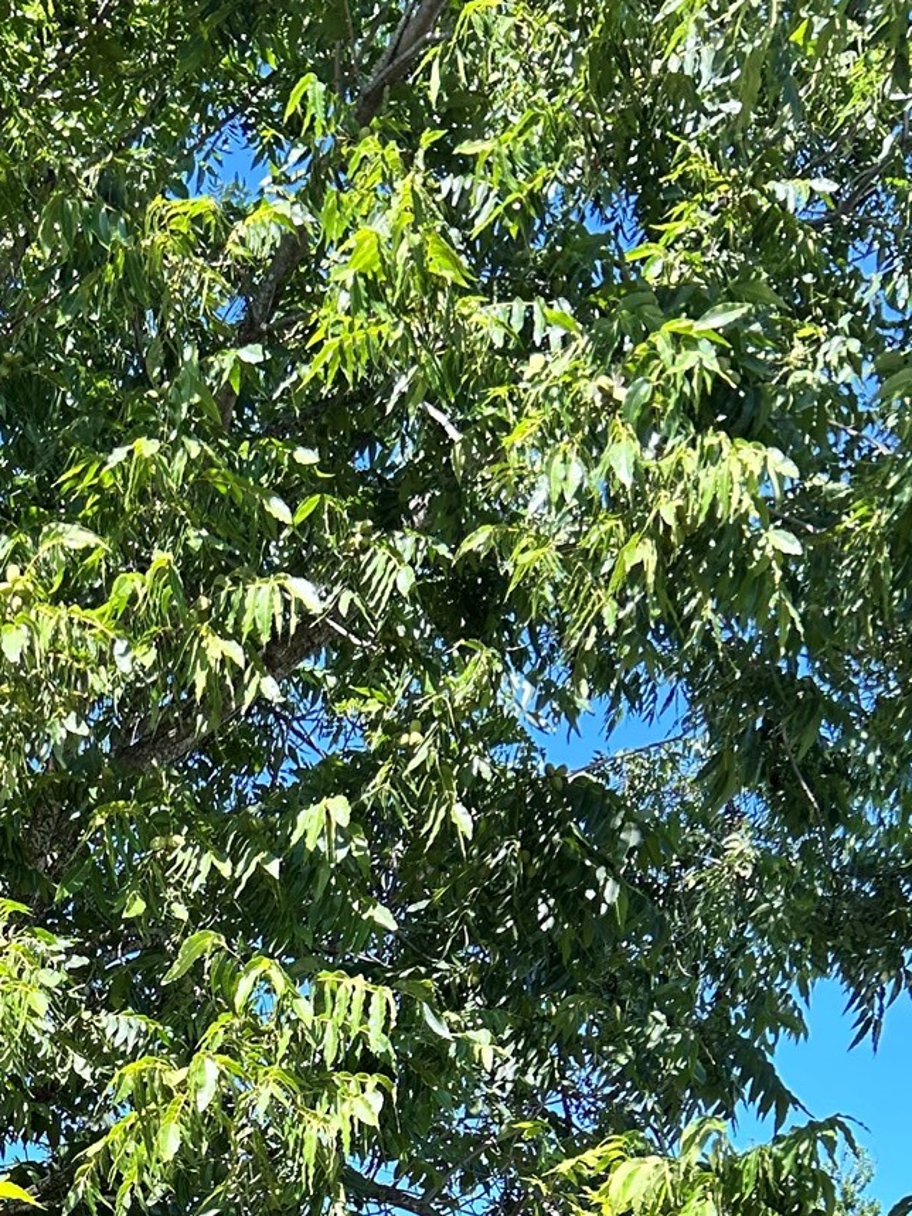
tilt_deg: +10.2
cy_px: 1435
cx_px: -127
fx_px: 2178
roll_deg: +1.9
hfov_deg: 22.2
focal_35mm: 62
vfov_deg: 27.6
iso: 50
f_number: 1.5
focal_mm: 5.7
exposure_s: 1/814
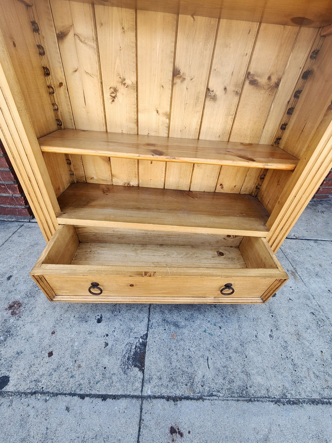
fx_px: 166
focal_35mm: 13
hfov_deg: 89.9
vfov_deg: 106.2
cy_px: 222
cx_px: 166
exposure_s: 1/122
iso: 50
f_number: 2.2
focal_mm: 2.2
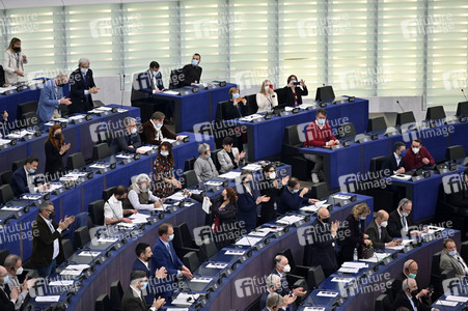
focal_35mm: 145
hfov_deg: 14.2
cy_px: 156
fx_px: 1884
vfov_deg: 9.4
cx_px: 234
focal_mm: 145
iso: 1250
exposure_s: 1/500
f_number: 2.8
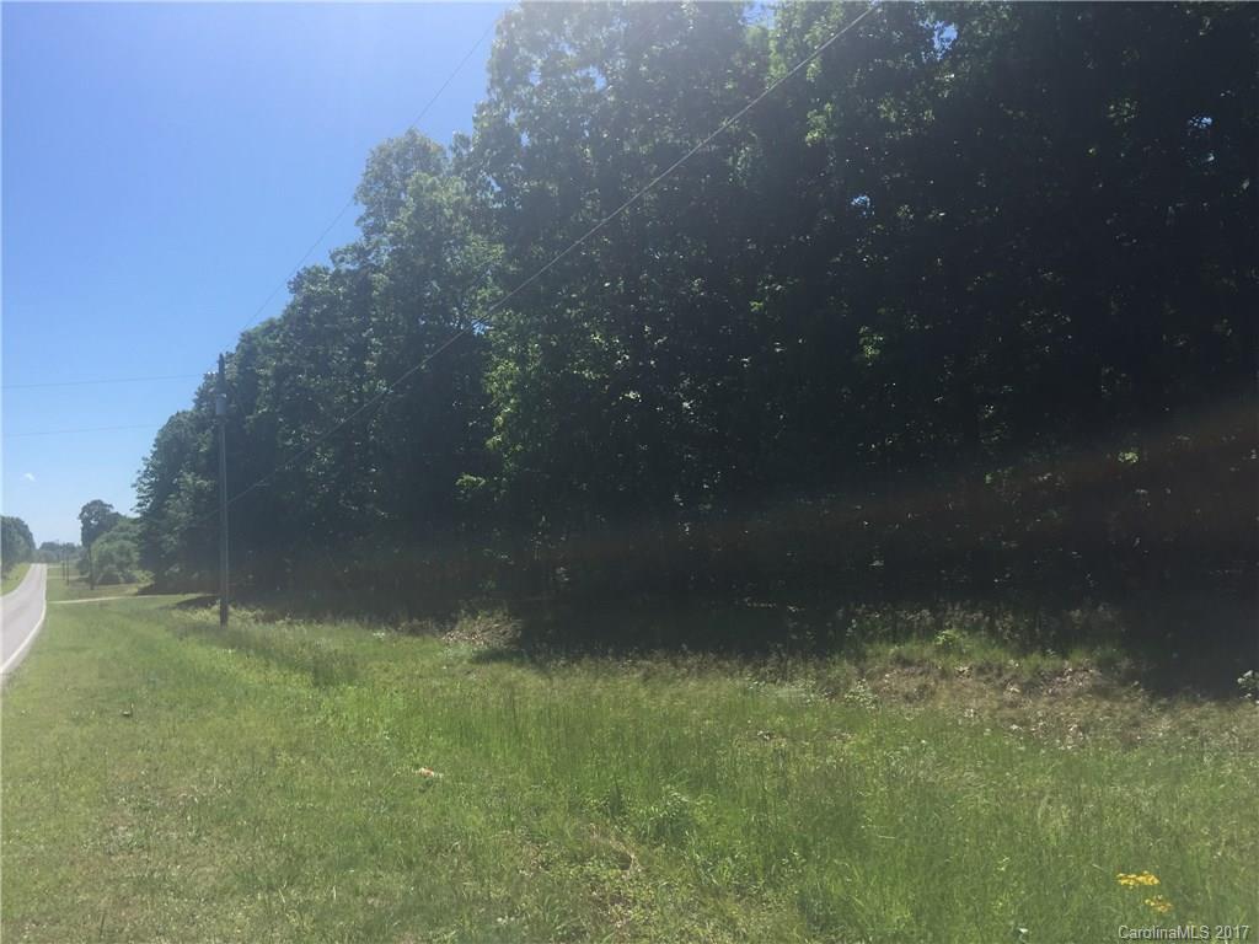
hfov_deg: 61.7
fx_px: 1055
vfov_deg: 48.2
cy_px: 472
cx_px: 630
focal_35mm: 29
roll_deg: +1.1
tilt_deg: +2.5
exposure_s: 1/1721
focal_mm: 4.15
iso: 32
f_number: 2.2
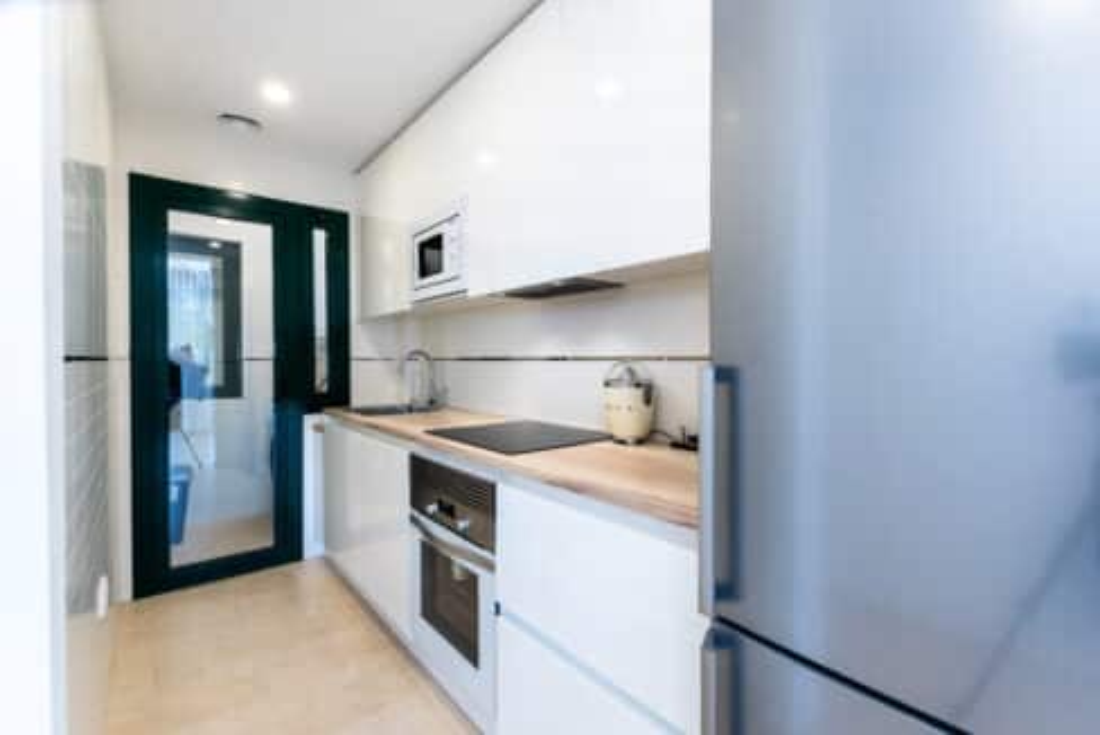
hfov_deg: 100.4
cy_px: 368
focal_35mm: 15
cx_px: 550
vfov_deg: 77.4
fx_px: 459
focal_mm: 10
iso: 200
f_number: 9
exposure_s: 1/20
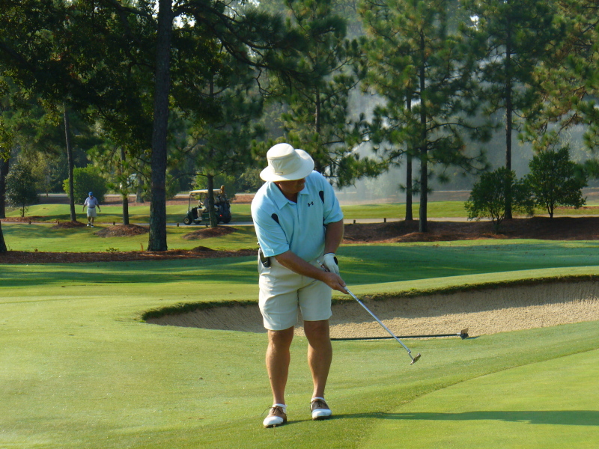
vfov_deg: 12.6
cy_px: 224
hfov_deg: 16.7
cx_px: 300
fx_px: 2042
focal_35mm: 118
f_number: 3.7
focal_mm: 19.4
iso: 80
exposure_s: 1/400
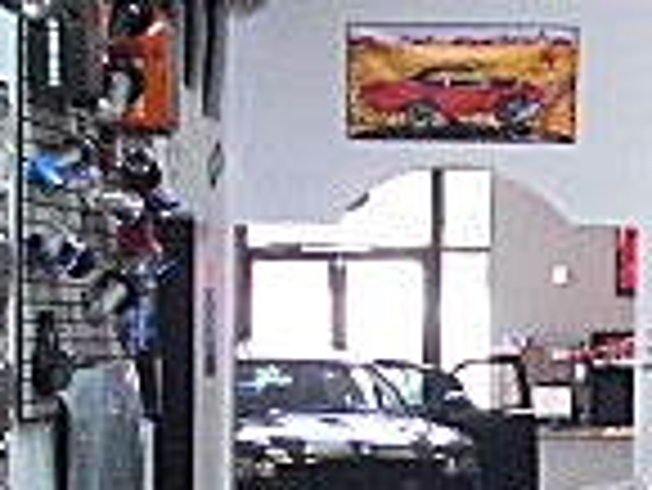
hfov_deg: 12.1
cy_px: 719
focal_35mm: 159
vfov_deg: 9.1
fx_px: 2997
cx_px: 832
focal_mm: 6.3
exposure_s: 1/80
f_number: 2.8
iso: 400
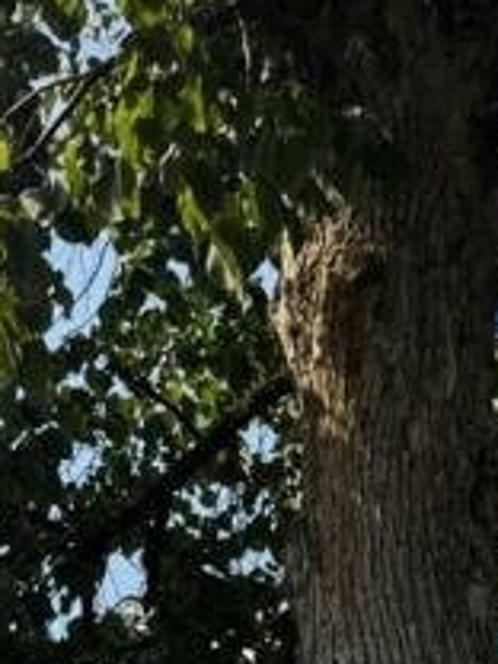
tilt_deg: +5.2
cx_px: -22
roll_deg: -0.9
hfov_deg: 17.3
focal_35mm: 83
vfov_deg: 19.0
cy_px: 1140
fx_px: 1592
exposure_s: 1/2415
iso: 80
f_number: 1.78
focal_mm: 6.76
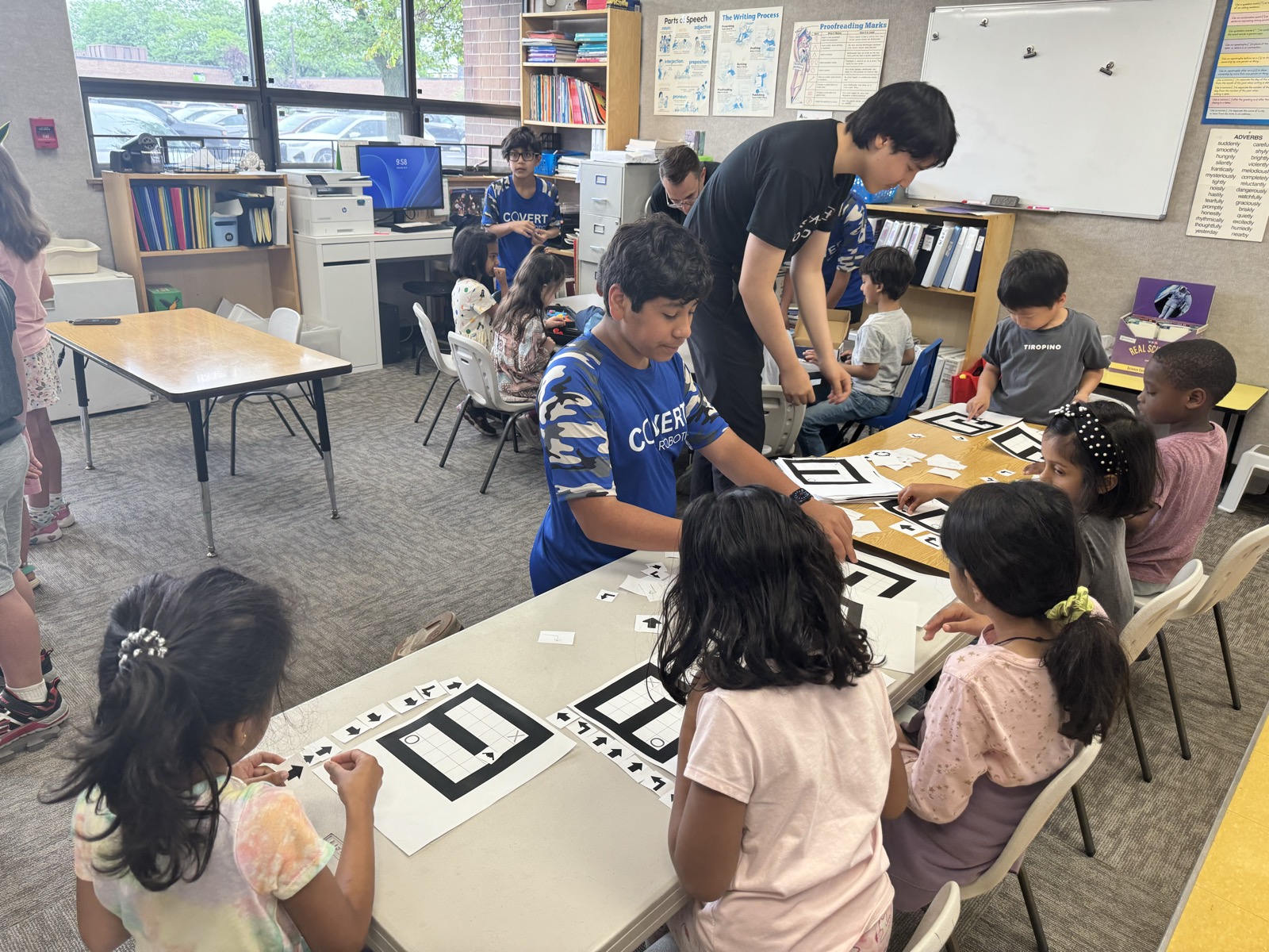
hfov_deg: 71.6
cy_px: 476
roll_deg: -3.8
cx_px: 634
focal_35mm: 24
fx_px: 880
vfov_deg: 56.8
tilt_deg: -20.4
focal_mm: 6.76
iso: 160
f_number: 1.78
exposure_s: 1/120
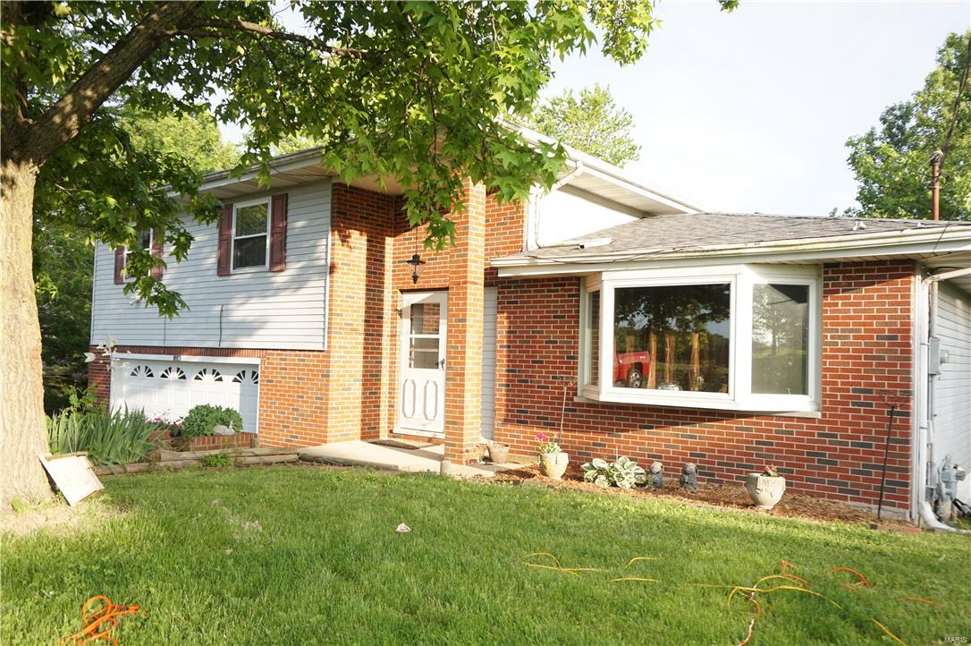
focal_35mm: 28
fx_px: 768
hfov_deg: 64.6
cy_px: 323
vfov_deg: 45.6
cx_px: 486
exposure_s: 1/160
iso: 100
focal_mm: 19
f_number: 4
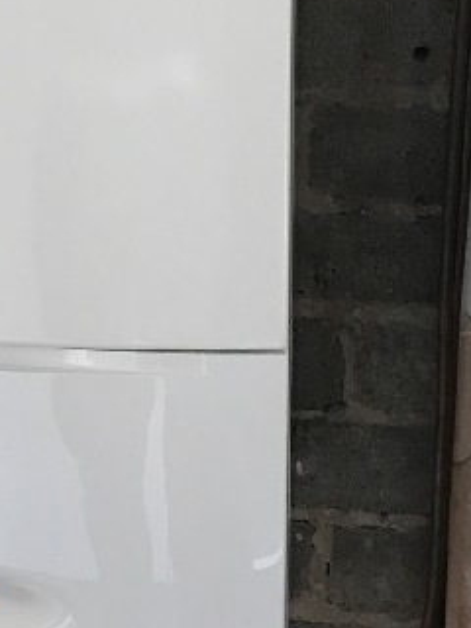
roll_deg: +0.8
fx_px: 1905
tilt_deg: -11.8
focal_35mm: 105
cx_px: 20
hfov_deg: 13.9
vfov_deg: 18.1
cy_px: -61
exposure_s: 1/17
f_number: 1.8
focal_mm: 3.99
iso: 50
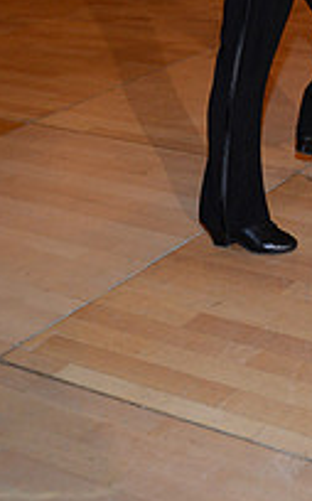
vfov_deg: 21.5
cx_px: 424
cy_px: -152
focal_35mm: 87
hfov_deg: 14.3
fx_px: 1187
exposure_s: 1/200
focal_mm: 30
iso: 2000
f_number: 4.5
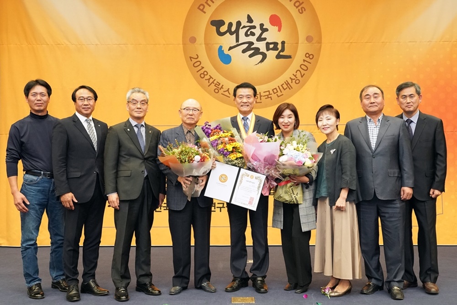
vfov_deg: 40.0
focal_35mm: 33
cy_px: 152
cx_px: 228
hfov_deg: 57.2
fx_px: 419
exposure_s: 1/250
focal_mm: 33
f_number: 4.5
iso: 6400
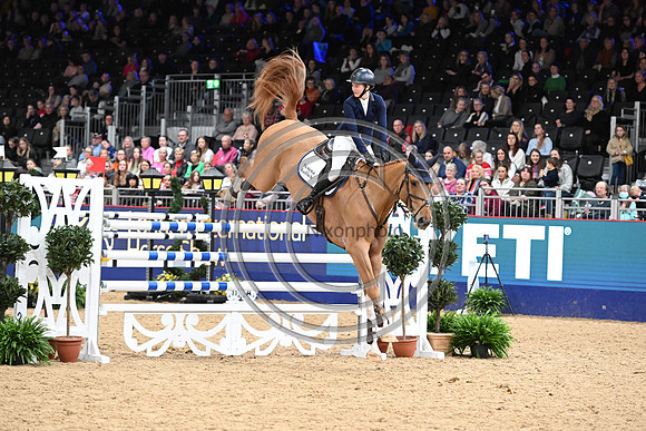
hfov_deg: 16.4
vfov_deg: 11.0
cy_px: 216
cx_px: 323
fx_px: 2243
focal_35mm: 125
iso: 6400
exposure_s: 1/800
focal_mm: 125
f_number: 3.5
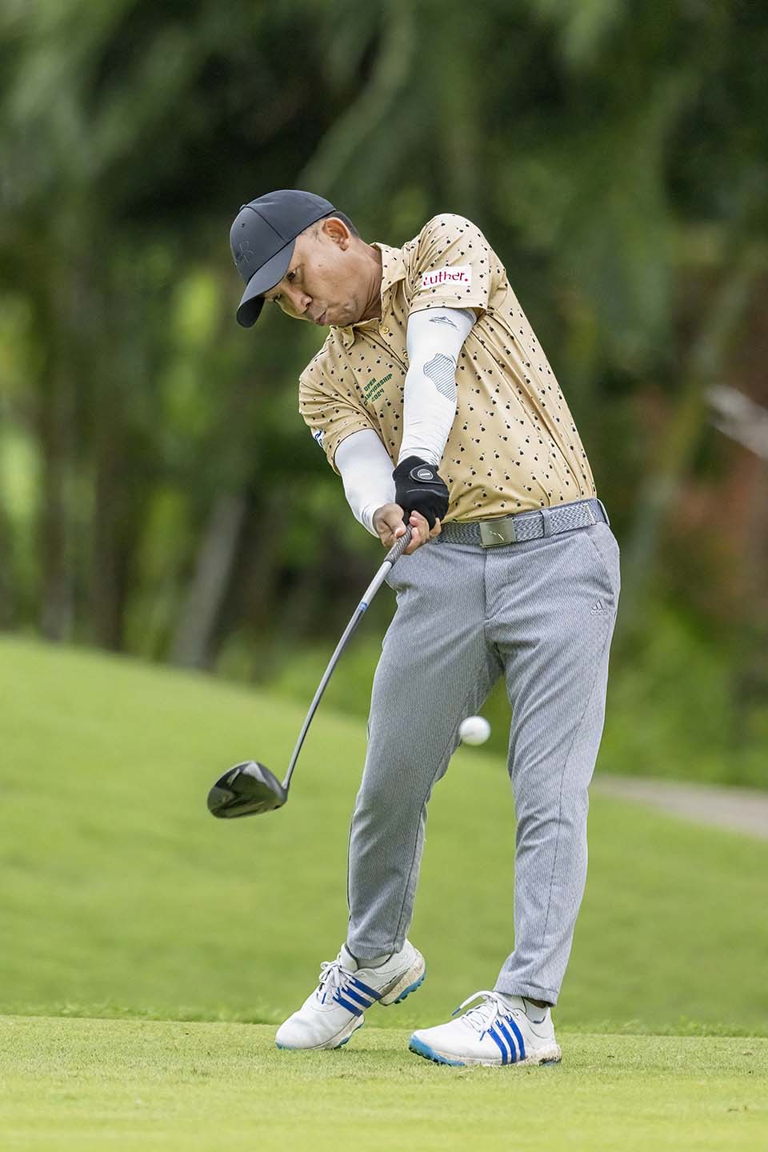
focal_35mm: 400
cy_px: 576
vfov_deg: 5.2
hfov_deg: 3.4
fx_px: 12799
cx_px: 384
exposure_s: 1/6400
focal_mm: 400
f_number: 3.2
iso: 10000
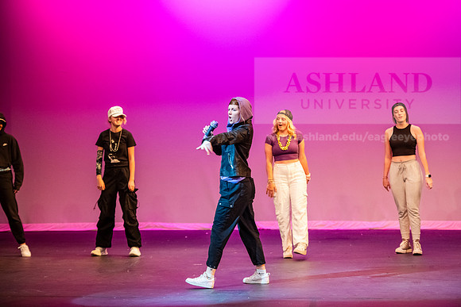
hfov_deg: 17.6
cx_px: 230
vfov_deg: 11.8
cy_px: 154
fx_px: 1486
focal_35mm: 116
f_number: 3.2
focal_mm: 116
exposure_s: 1/250
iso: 4000
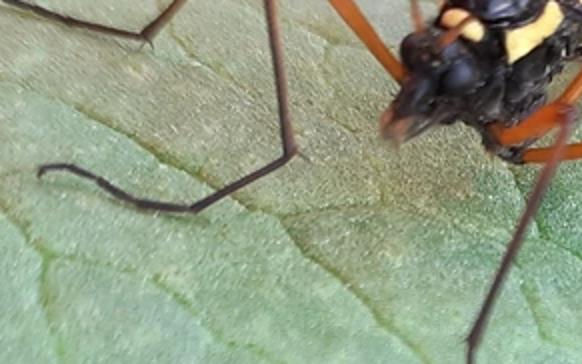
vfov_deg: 20.6
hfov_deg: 31.1
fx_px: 999
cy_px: 223
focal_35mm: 63
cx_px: 514
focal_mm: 3.6
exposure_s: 1/100
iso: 50
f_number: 1.9
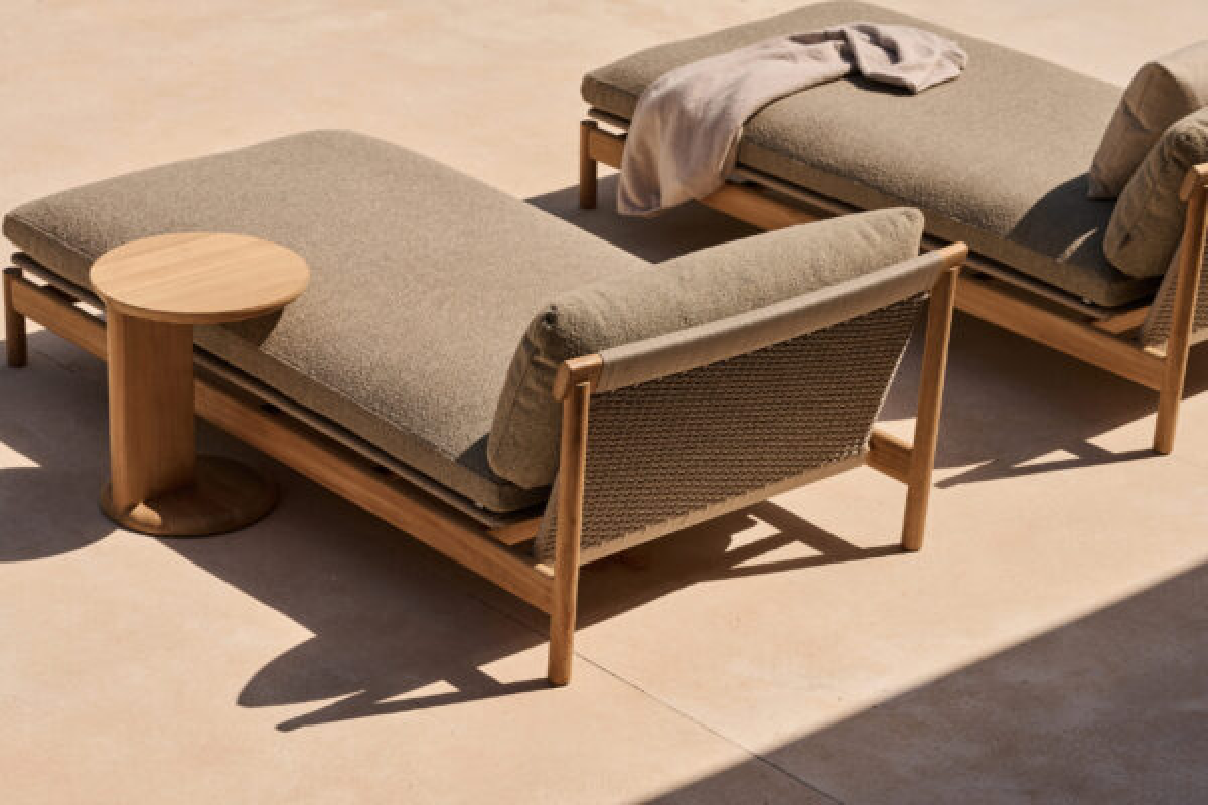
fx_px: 3523
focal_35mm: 105
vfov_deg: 13.0
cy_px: 402
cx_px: 604
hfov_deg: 19.5
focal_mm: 105
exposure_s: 1/250
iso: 64
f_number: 8
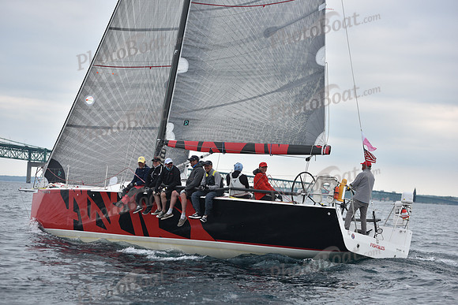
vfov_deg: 16.7
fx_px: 1043
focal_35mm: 82
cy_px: 152
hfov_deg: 24.8
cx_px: 229
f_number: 3.5
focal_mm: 82
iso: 400
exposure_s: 1/800
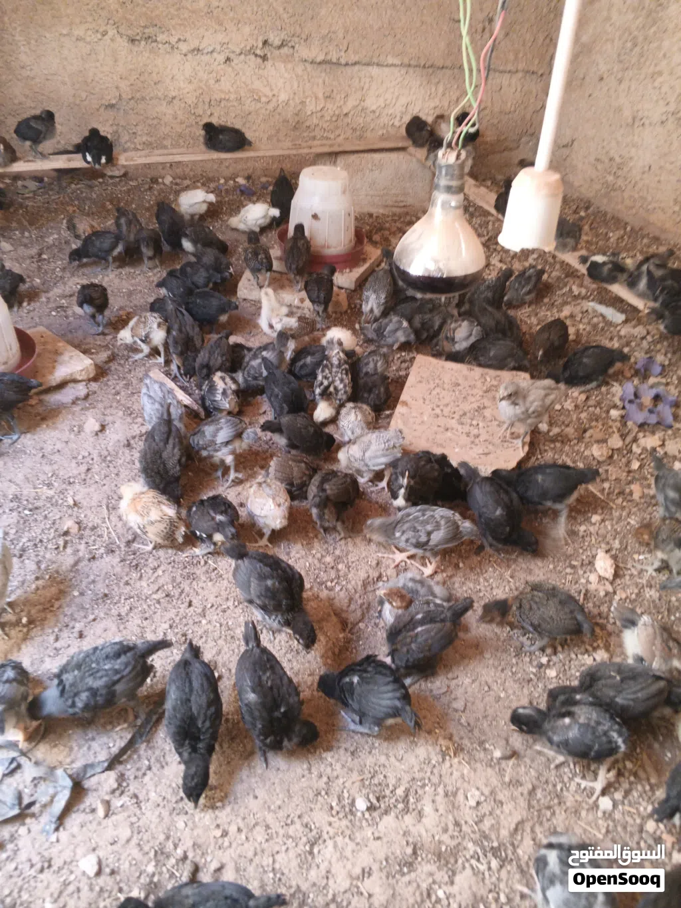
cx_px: 340
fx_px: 603
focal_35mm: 23
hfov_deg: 58.9
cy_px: 454
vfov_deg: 73.9
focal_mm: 4.09
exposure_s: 1/33.3
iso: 650
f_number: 1.6
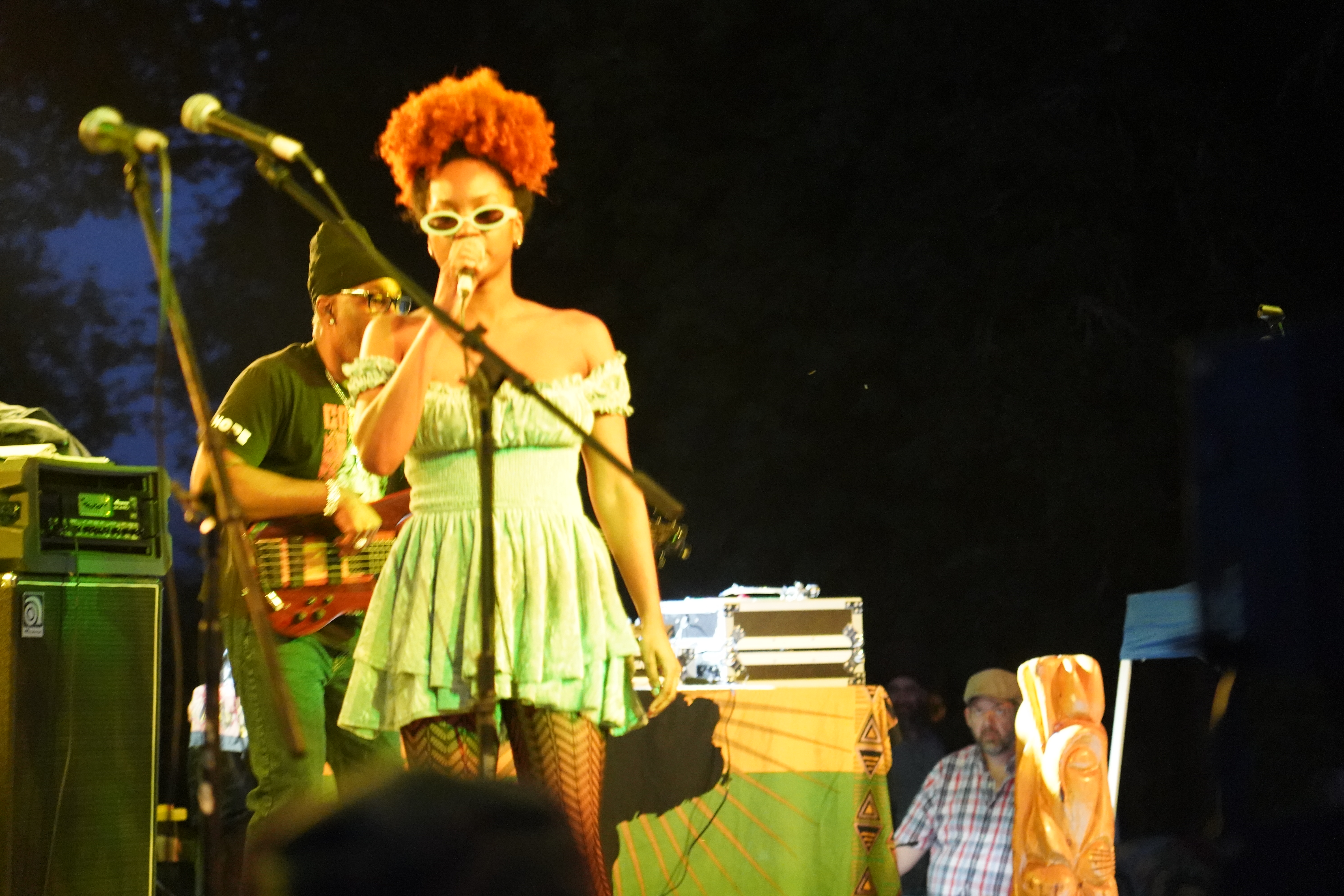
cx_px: 672
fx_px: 3920
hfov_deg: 19.5
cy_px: 448
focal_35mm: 105
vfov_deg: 13.0
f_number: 4
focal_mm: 105
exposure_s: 1/50
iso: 12800
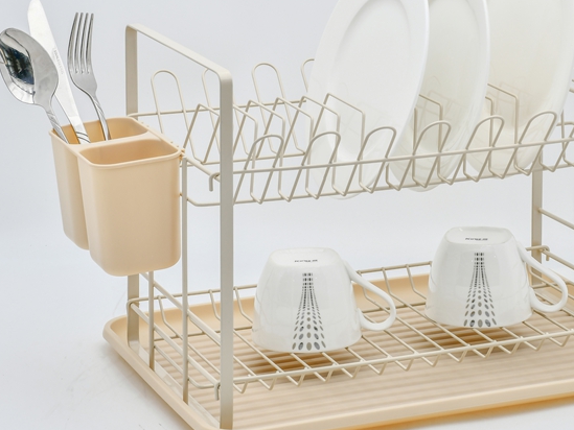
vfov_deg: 11.8
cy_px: 183
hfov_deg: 15.6
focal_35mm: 126
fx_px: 2090
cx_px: 377
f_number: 13
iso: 100
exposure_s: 1/30
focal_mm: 60
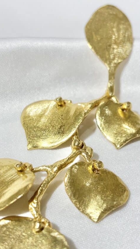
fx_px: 455
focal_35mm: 69
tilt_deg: -31.5
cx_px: 82
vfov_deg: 30.5
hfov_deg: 17.5
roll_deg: +3.5
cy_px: 137
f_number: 1.6
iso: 32
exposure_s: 1/233
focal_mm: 5.96
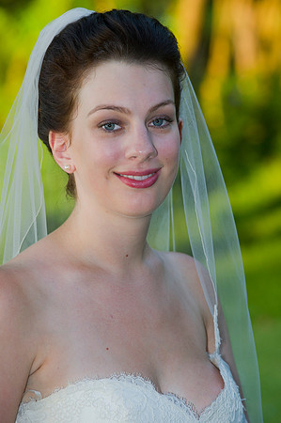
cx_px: 140
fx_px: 2230
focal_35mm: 190
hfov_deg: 7.2
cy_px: 212
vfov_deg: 10.8
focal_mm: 190
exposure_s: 1/125
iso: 400
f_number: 5.6
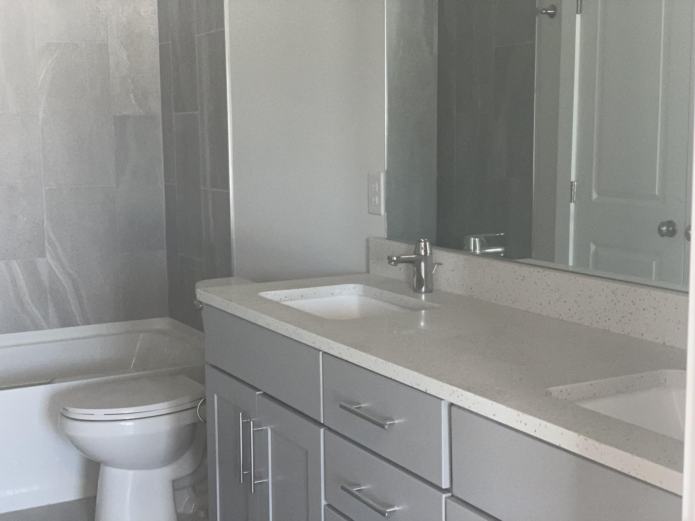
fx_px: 1044
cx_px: 348
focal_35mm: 52
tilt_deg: -5.7
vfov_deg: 28.0
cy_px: 260
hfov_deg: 36.8
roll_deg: +1.0
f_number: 2.4
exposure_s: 1/60
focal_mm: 6
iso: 160
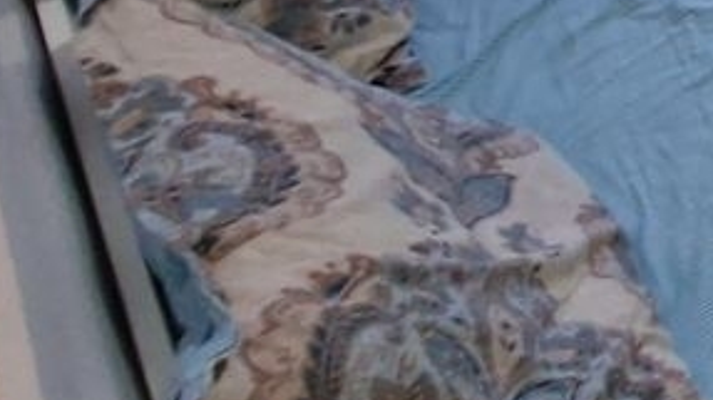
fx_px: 1493
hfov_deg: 13.1
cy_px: -457
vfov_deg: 12.8
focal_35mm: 79
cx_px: 1930
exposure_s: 1/30
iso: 640
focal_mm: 2.2
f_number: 2.2
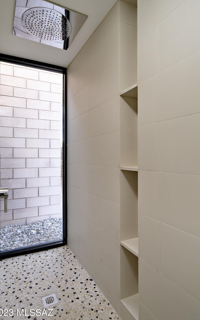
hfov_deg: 68.0
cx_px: 96
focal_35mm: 17
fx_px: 148
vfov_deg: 94.4
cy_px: 161
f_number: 9
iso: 200
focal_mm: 16
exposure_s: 1/5
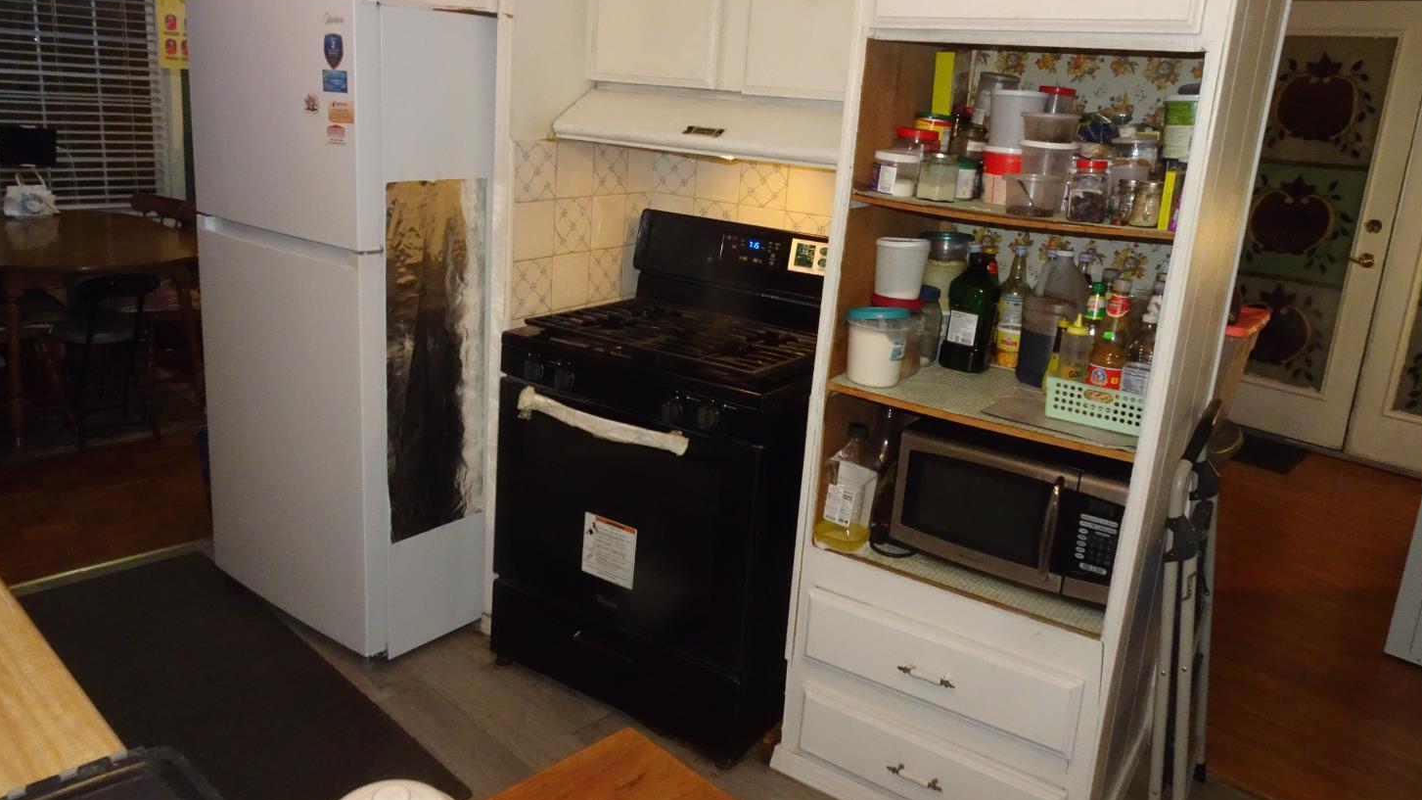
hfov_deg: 69.9
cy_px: 338
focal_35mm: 27
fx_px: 1018
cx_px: 714
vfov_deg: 42.8
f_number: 3.5
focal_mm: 4.1
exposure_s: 1/30
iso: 640
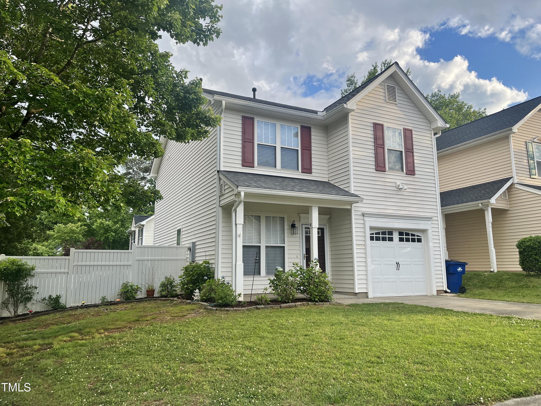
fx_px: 406
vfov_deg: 53.1
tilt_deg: +10.2
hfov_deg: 67.3
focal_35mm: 26
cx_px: 270
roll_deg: +0.9
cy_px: 203
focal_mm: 5.1
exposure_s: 1/1212
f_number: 1.6
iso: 50
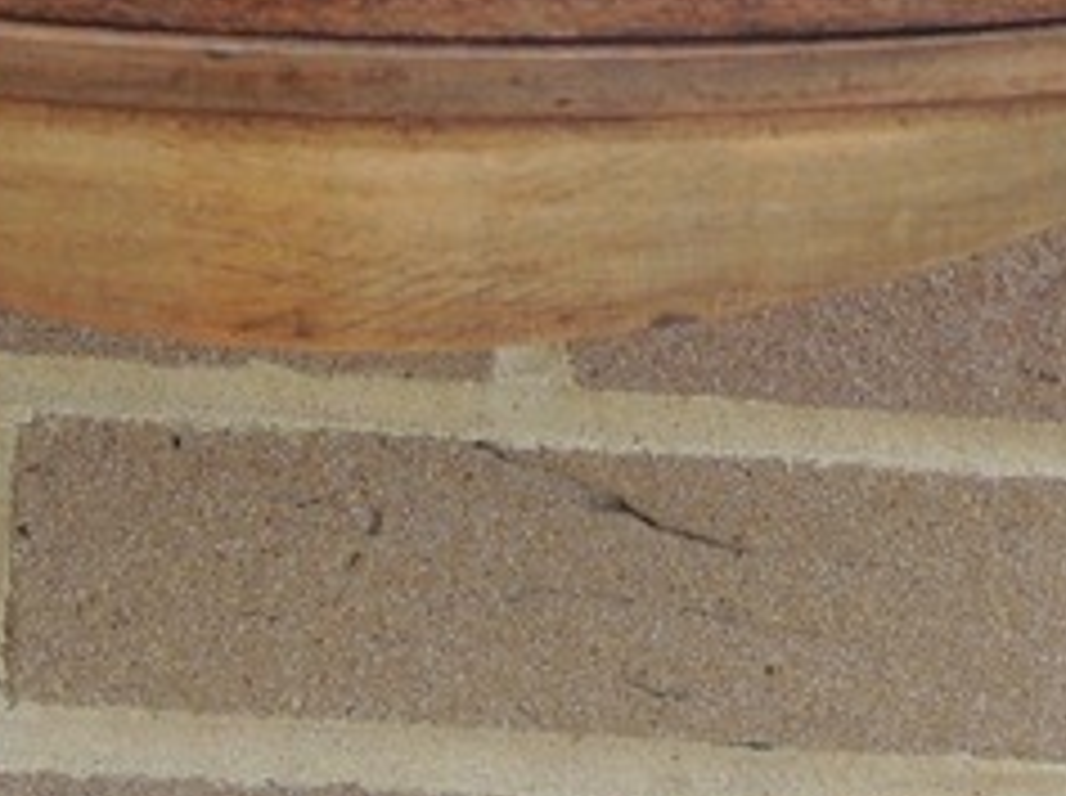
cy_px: 1439
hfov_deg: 8.3
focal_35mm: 238
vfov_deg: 6.1
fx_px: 7318
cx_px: 148
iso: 100
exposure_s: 1/60
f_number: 3.7
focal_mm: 9.8
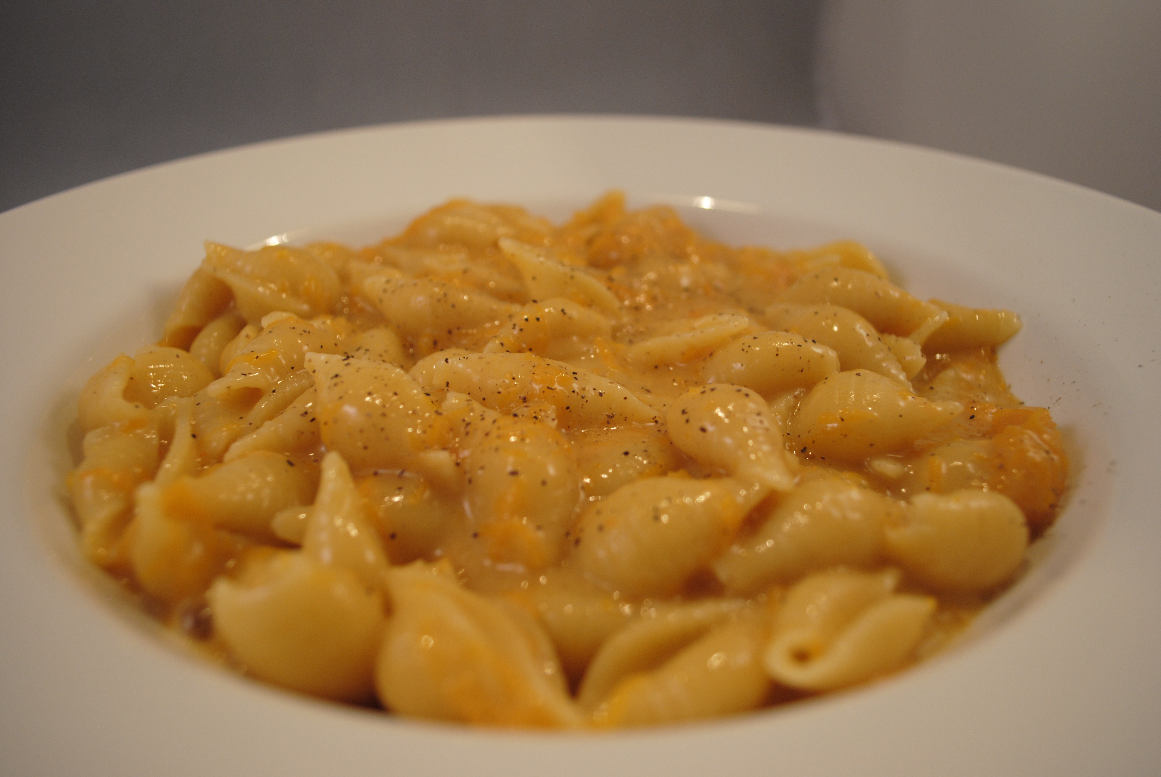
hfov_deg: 61.9
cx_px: 580
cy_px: 388
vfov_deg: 43.7
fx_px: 969
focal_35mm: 30
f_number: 3.8
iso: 360
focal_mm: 20
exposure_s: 1/125
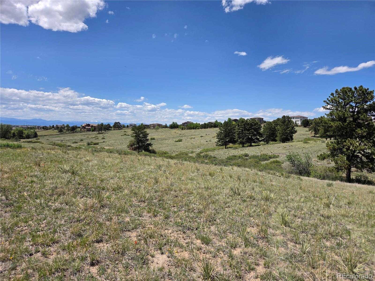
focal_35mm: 23
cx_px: 188
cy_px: 140
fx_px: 249
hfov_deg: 73.9
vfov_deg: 58.9
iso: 80
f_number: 1.8
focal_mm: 5.4
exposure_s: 1/5717
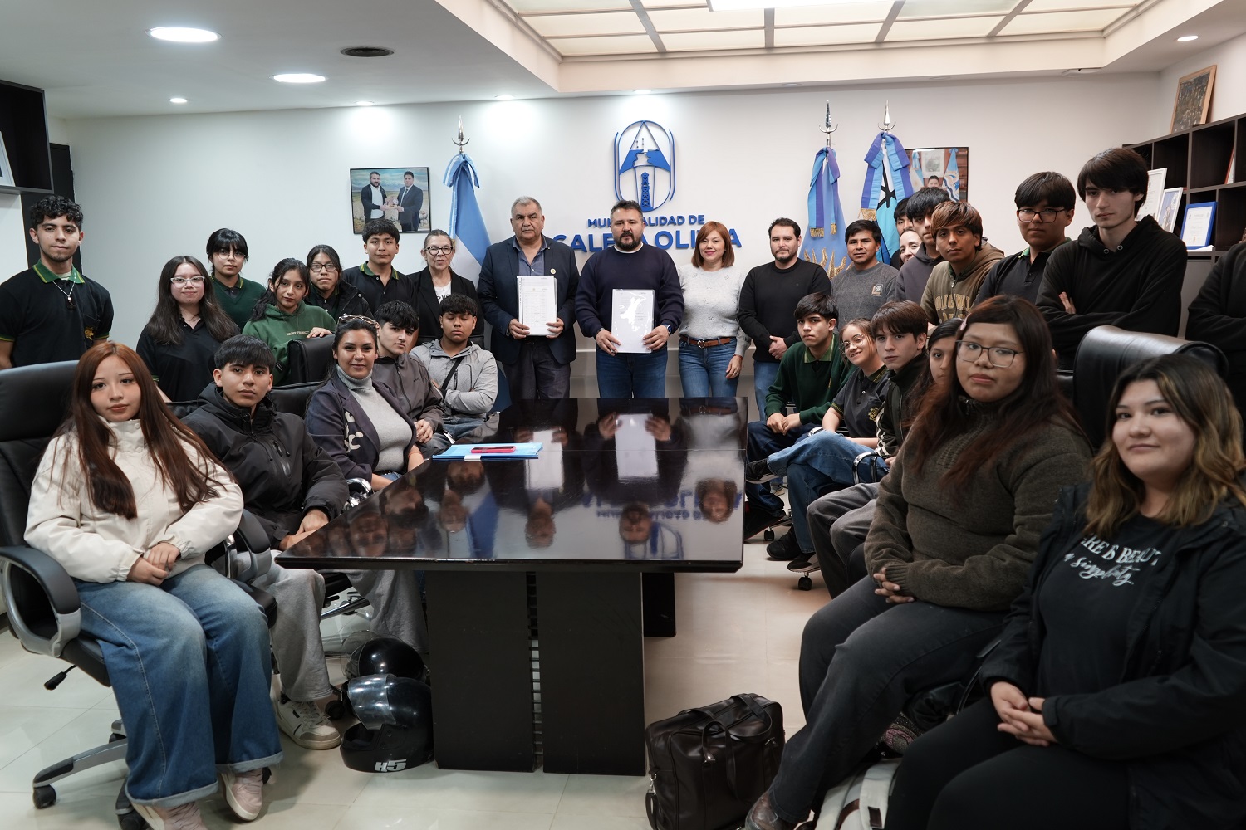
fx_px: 969
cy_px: 415
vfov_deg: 46.4
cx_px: 623
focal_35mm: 28
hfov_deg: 65.5
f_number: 3.5
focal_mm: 28
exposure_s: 1/30
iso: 320
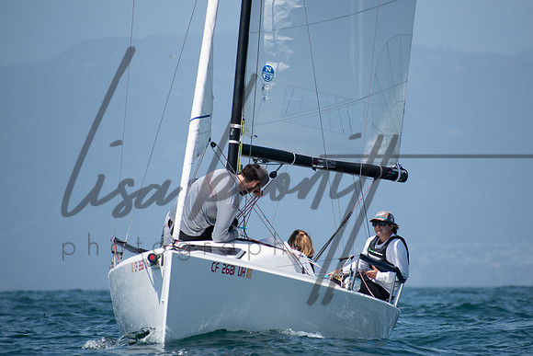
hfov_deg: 5.2
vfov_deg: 3.5
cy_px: 180
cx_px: 290
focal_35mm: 398
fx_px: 5887
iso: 200
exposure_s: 1/1000
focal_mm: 230
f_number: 6.3
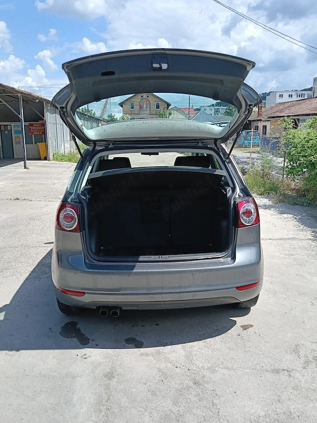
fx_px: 342
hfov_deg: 49.7
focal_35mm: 28
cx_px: 158
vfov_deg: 63.5
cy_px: 208
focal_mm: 3.98
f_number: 1.8
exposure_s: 1/700
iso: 64
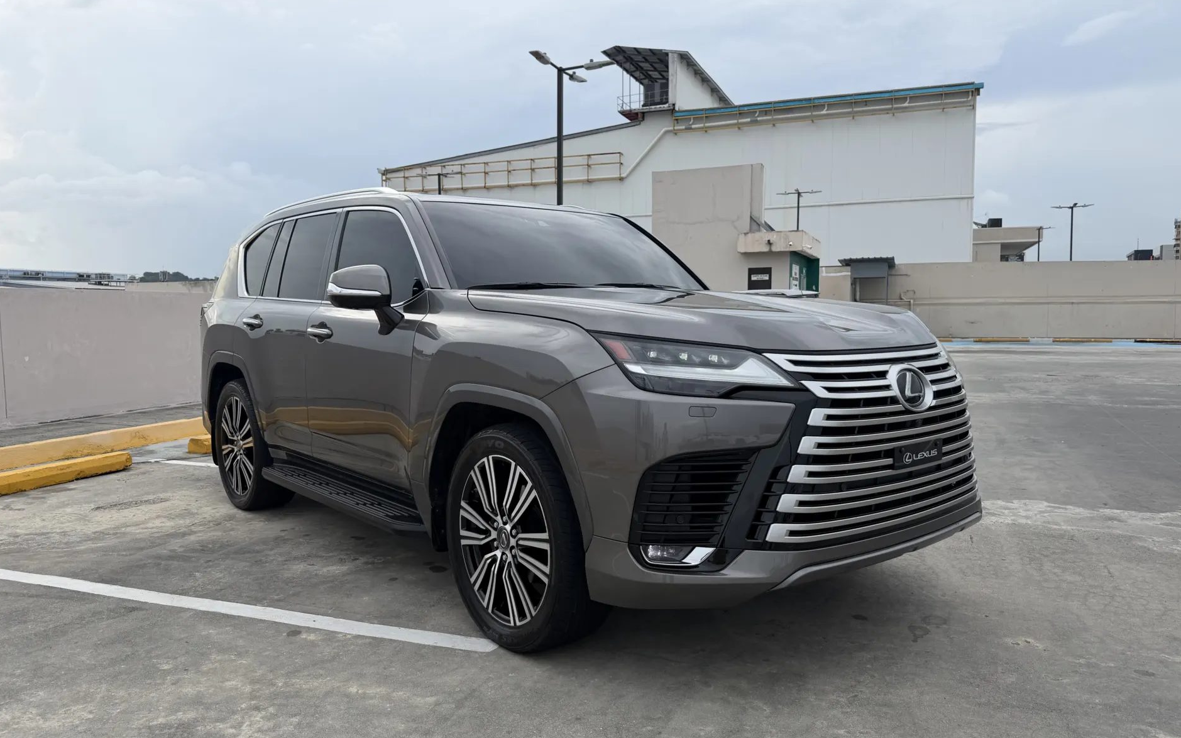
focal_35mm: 26
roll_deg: +0.5
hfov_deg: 70.4
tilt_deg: -4.2
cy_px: 379
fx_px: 837
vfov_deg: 47.6
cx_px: 600
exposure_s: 1/1770
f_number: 1.78
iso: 80
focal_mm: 6.76
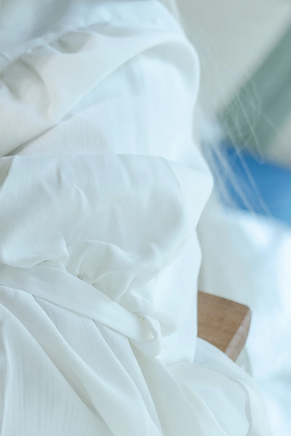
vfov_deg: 9.8
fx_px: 2559
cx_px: -248
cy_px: 181
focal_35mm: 211
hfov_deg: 6.4
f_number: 2.8
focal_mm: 50
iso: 160
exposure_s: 1/250
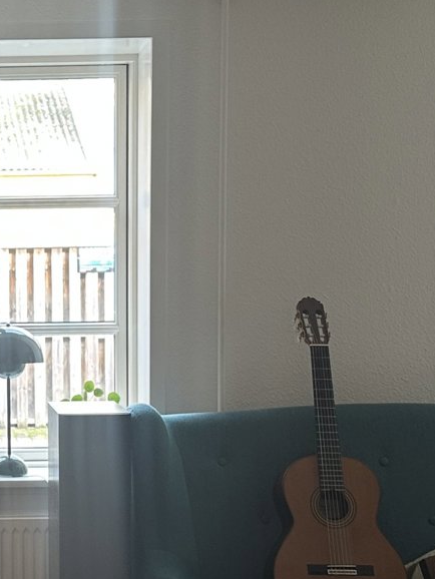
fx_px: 1390
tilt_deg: -4.2
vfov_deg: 23.5
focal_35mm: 83
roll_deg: +0.8
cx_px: -71
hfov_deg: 17.1
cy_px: 372
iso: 125
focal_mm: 6.86
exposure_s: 1/50
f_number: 1.78
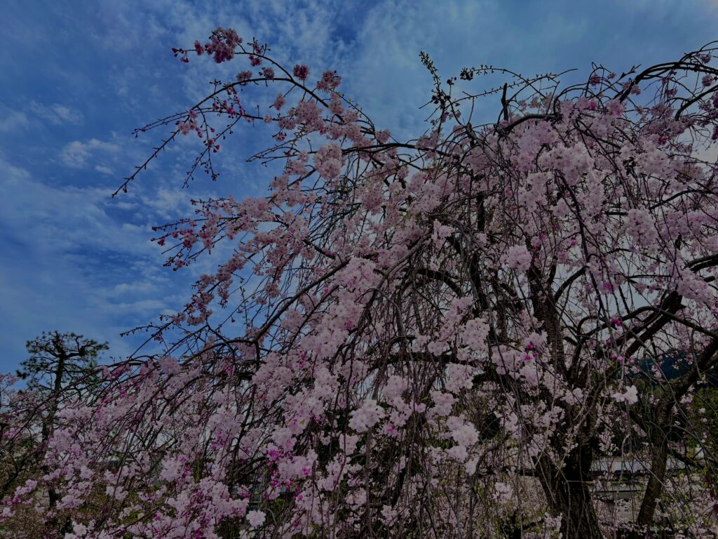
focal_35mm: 26
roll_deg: +2.0
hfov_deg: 67.3
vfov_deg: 53.1
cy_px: 270
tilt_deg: +26.3
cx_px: 359
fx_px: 539
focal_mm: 5.96
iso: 50
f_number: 1.6
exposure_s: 1/4950
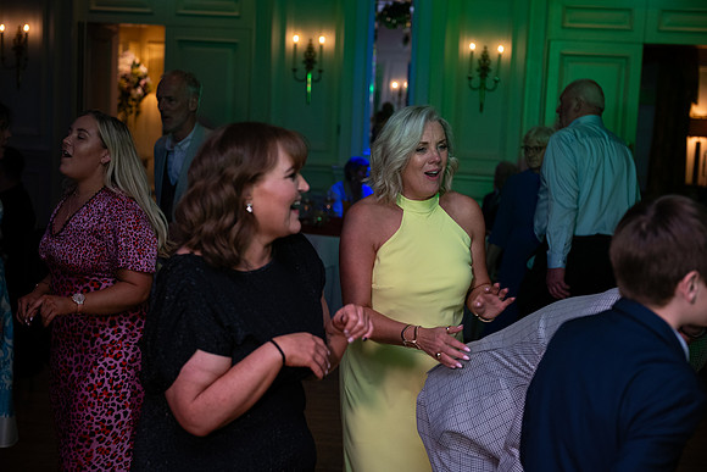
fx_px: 1179
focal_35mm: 60
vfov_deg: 22.6
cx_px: 354
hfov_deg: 33.4
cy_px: 236
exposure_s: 1/160
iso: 640
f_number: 3.5
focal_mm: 60
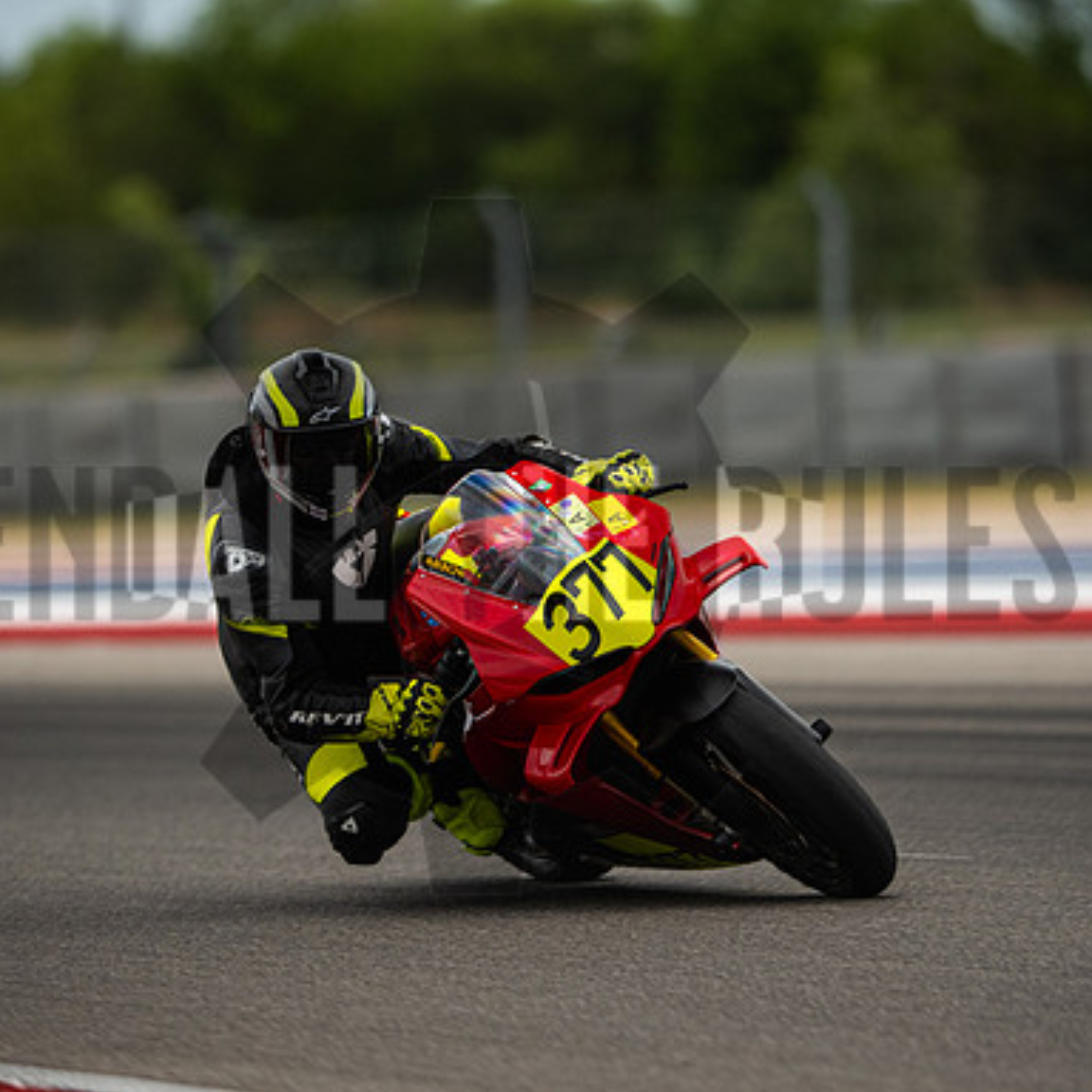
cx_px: 475
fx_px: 13741
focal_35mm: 385
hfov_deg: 4.6
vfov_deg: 4.6
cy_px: 547
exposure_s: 1/5000
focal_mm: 200
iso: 400
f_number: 2
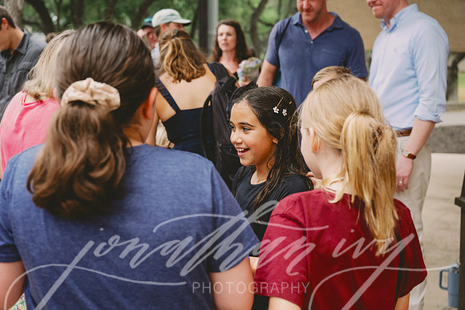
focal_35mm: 54
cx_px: 232
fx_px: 698
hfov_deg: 36.9
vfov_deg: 25.1
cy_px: 155
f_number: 4.5
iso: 1250
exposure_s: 1/640
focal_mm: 54
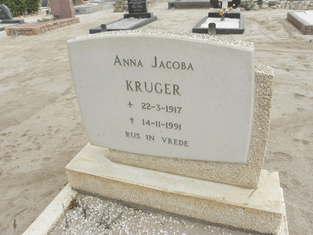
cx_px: 156
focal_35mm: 27
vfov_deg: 51.4
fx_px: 244
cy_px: 118
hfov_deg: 65.3
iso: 200
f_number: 5.6
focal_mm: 4.83
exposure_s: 1/640
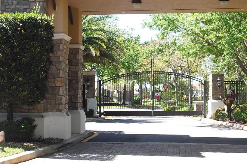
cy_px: 64
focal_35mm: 73
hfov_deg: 27.5
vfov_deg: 18.6
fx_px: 501
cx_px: 76
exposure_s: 1/320
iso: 100
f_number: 3.1
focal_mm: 6.3
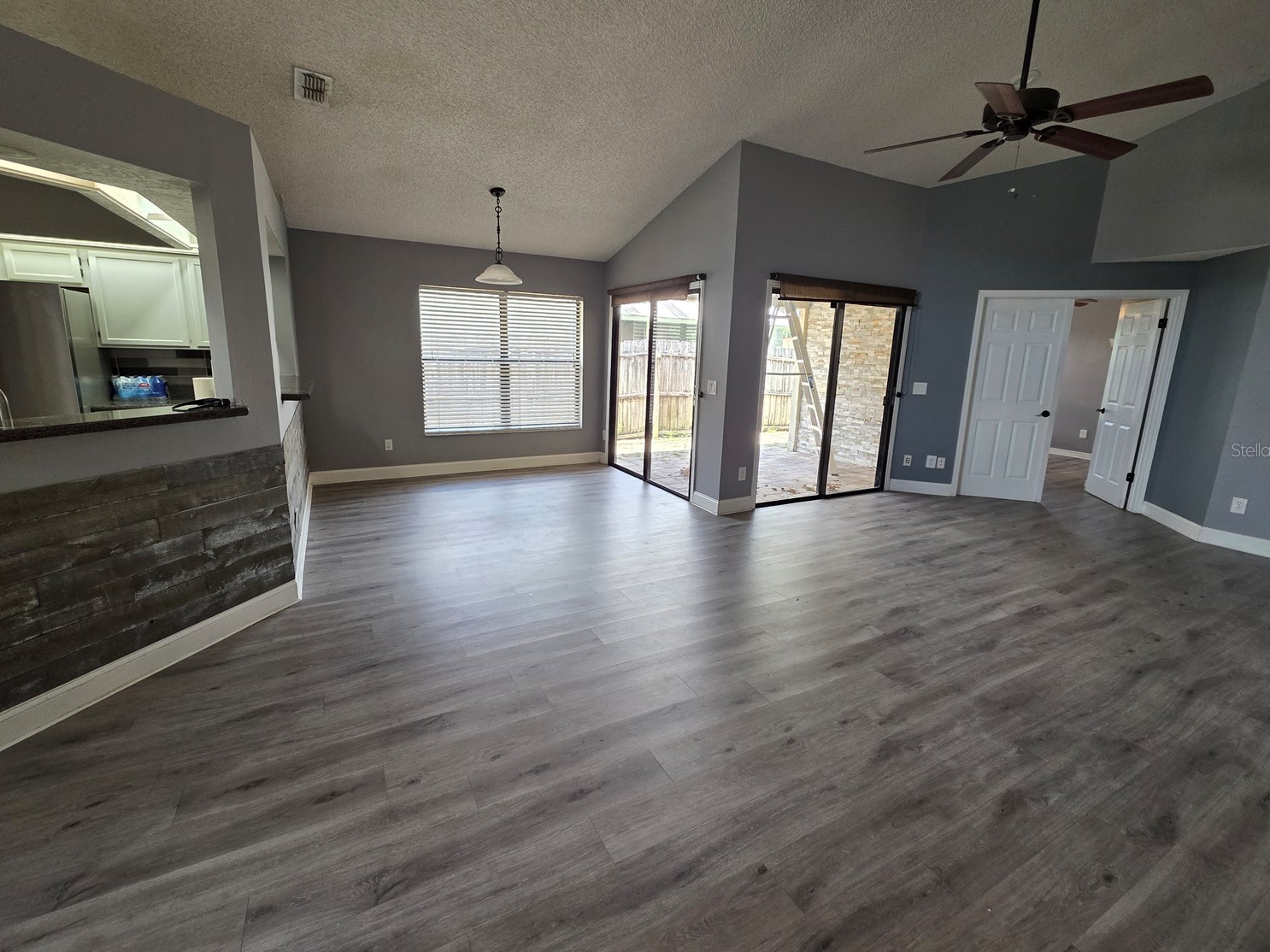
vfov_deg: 85.6
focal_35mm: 14
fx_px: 514
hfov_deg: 102.1
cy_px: 450
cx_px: 628
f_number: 1.9
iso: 250
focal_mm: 2.2
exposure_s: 1/120
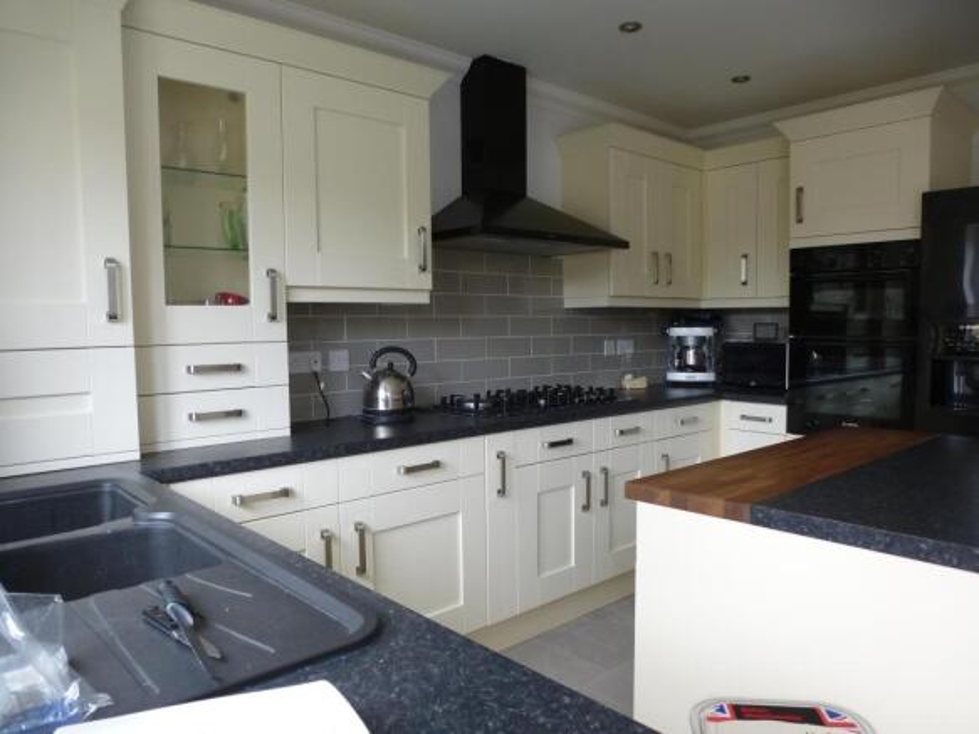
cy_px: 367
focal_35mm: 24
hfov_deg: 71.6
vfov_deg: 56.8
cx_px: 490
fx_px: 679
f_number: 3.3
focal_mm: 4.3
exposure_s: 1/60
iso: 200
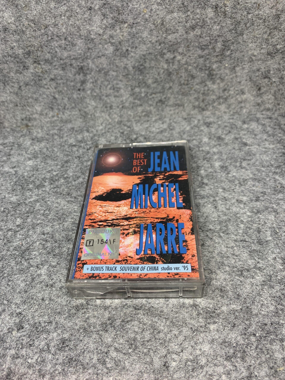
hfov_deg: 53.1
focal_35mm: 26
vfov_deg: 67.3
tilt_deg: -46.1
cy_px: 190
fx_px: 285
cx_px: 142
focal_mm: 4.25
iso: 40
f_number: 1.8
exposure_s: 1/121
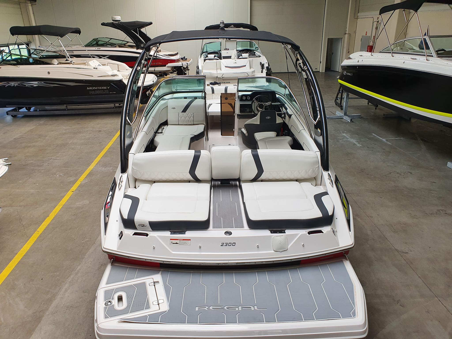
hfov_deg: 67.3
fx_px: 339
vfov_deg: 53.1
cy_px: 170
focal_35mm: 26
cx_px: 226
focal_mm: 4.32
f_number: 2.4
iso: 50
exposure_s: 1/225
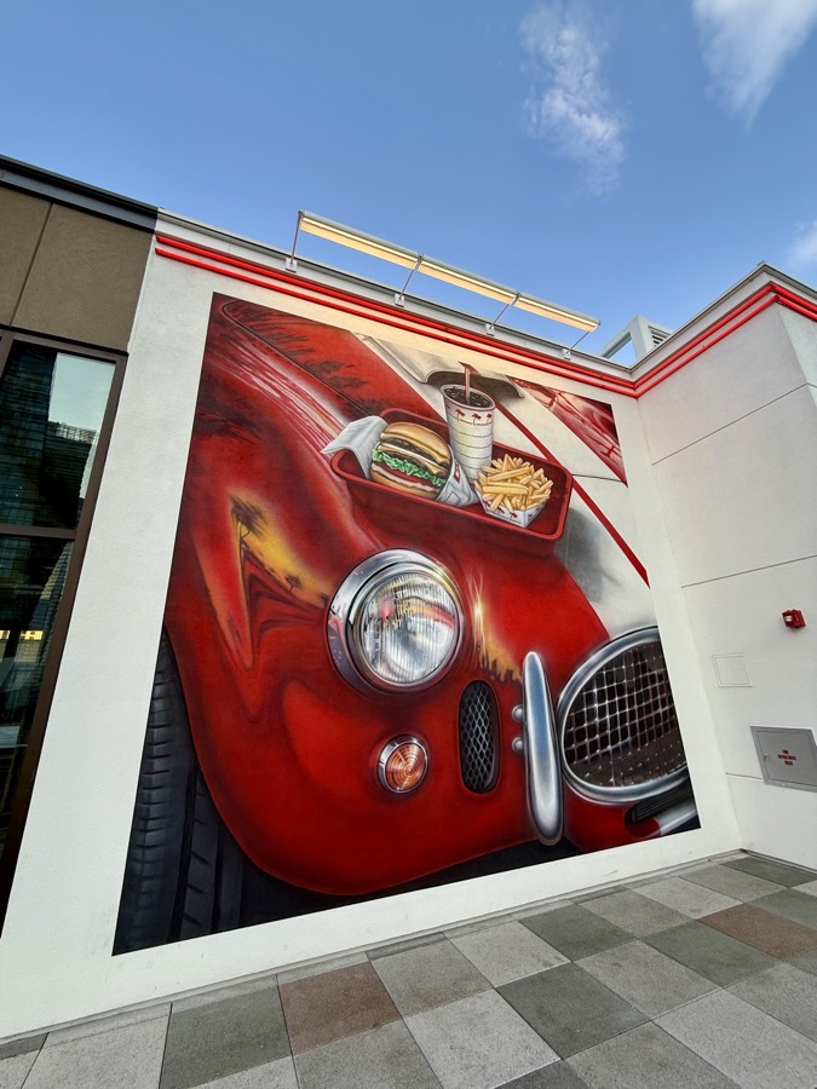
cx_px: 408
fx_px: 441
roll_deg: +0.2
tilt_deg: +18.3
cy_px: 544
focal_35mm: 14
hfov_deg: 85.7
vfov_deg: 102.1
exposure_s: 1/159
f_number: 2.2
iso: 50
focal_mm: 2.22
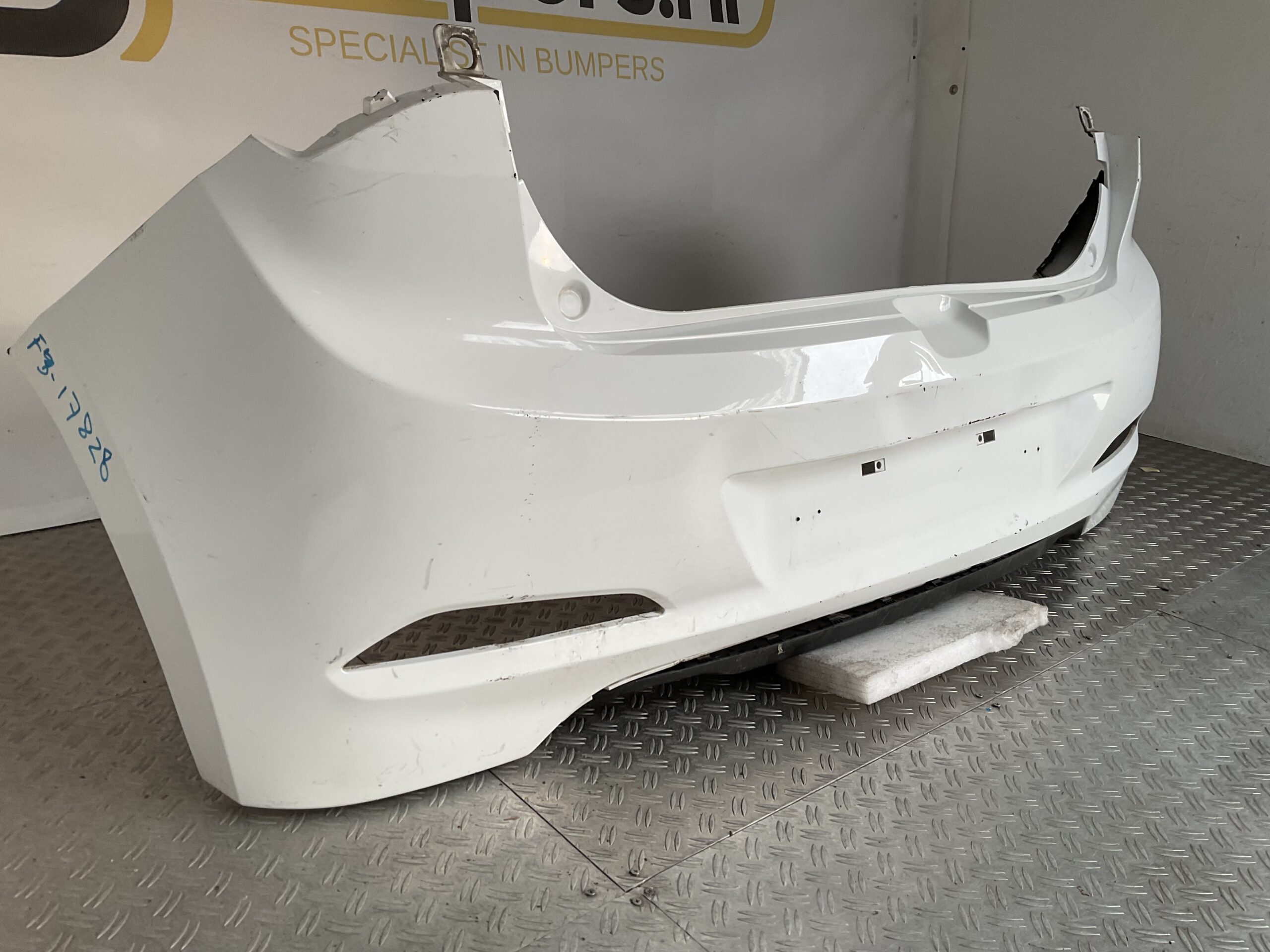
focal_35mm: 29
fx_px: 1064
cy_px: 476
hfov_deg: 61.7
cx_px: 635
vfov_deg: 48.2
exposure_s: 1/120
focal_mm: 3
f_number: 1.8
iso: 32
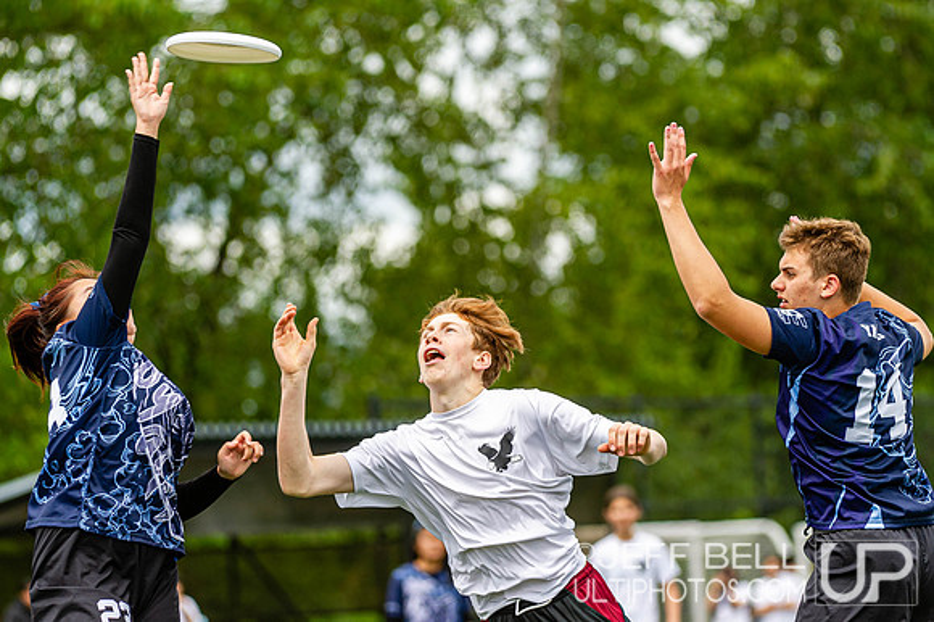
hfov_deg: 7.6
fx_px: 7016
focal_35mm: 271
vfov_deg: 5.1
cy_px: 255
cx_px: 509
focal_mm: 200
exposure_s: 1/1000
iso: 220
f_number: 4
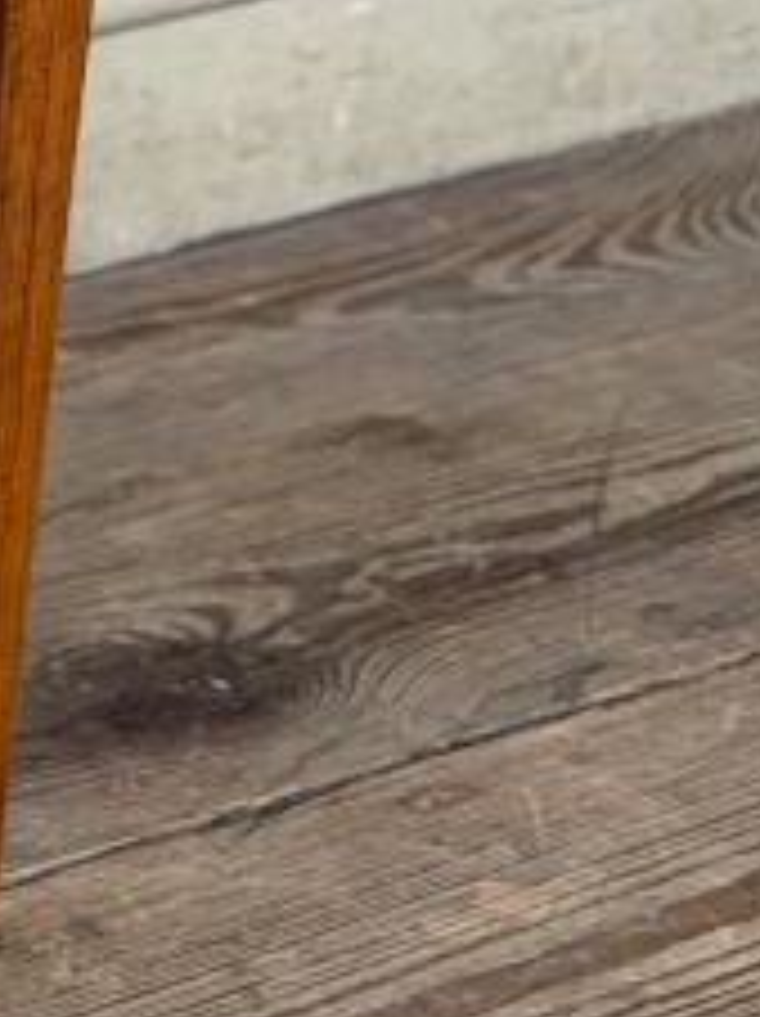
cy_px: 176
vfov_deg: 7.8
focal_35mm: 255
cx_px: -1147
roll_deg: +0.2
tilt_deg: -23.2
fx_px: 7479
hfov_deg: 5.6
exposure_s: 1/50
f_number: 1.78
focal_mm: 6.76
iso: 125
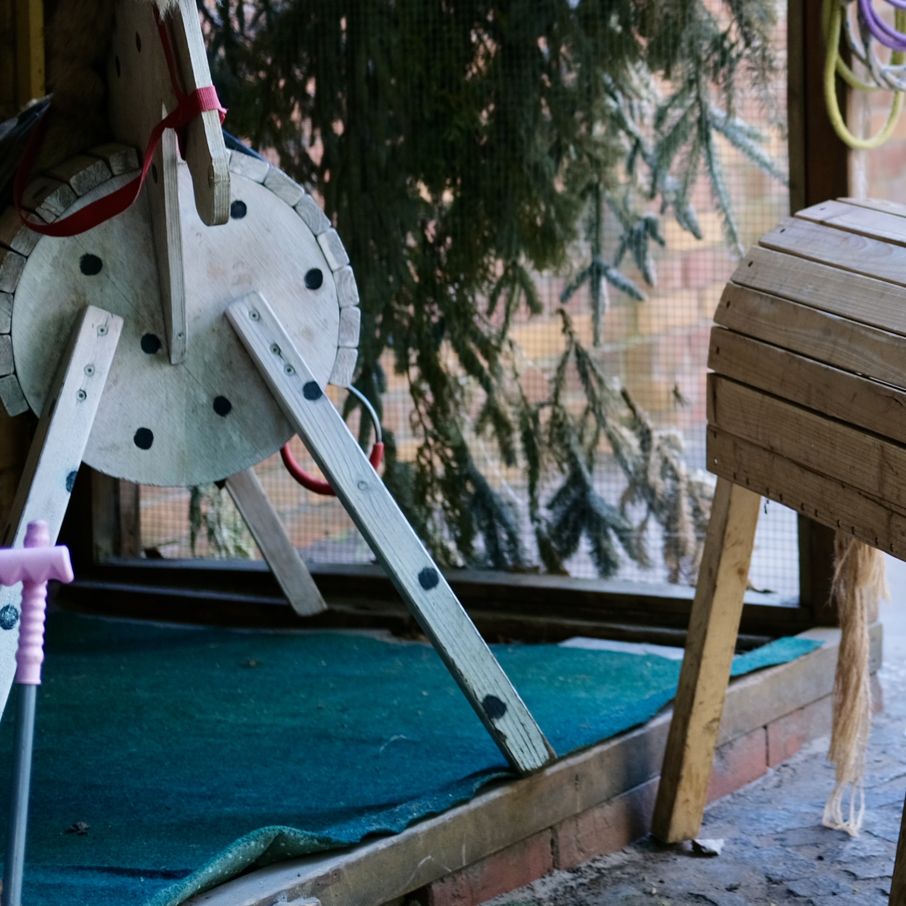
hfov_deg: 15.6
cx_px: 976
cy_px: 239
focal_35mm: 109
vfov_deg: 15.9
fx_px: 3228
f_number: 2.2
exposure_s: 1/110
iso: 320
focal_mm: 35
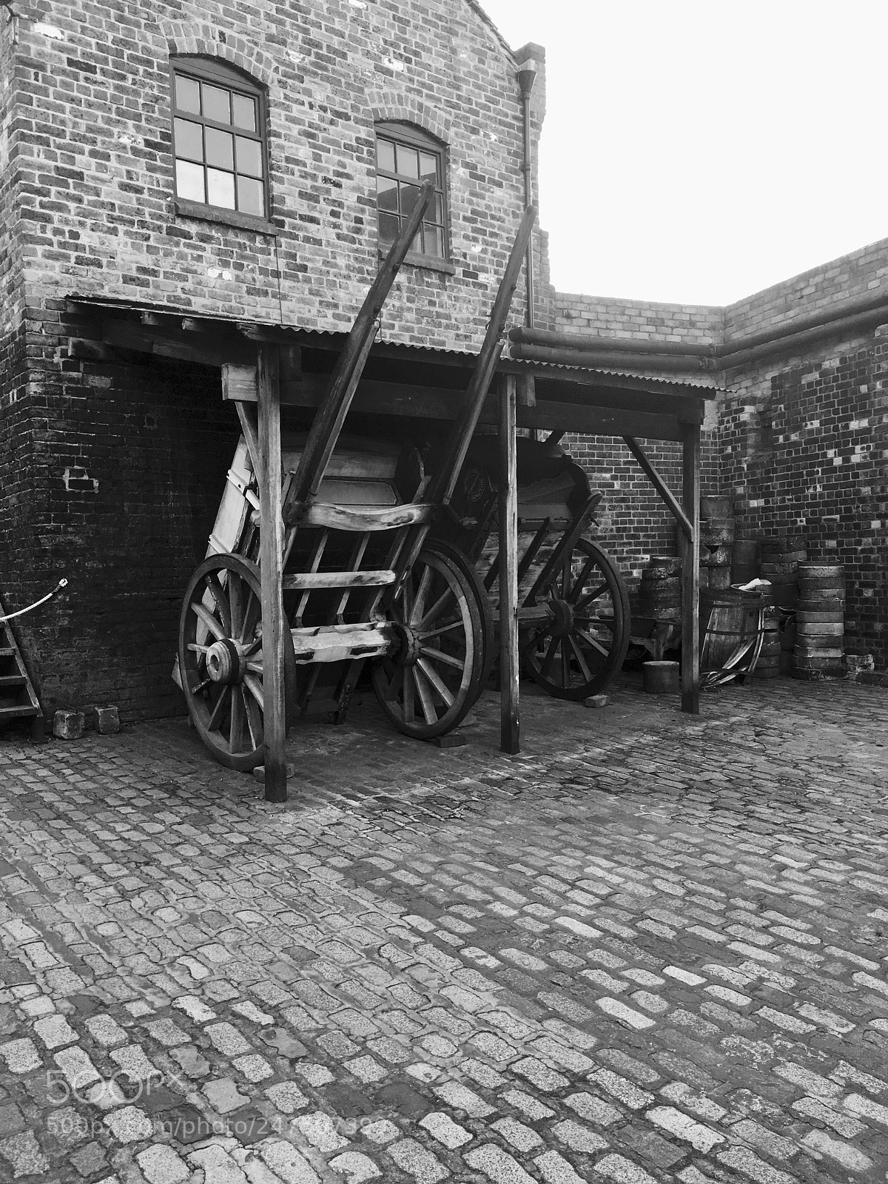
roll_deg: +2.4
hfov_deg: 48.2
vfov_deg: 61.7
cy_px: 592
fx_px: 992
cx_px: 444
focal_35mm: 29
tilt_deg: -1.5
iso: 40
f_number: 2.2
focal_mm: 4.15
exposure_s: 1/100
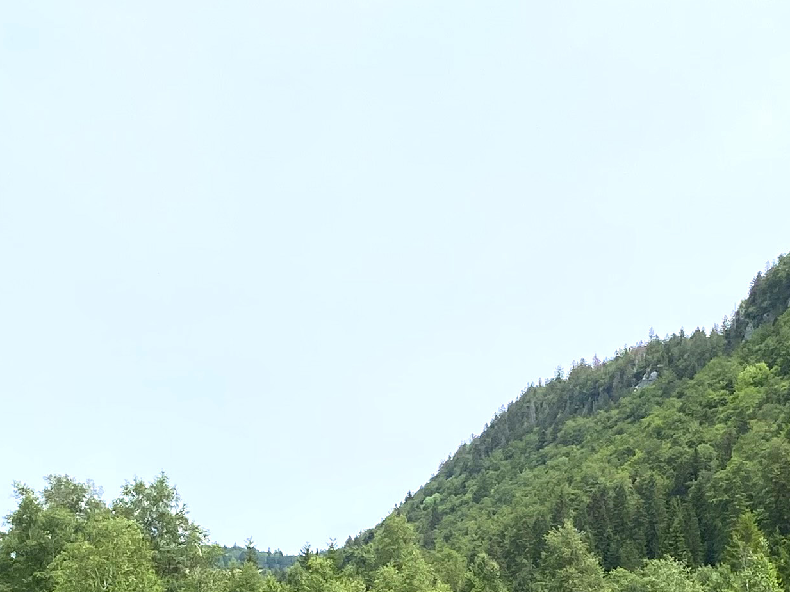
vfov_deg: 16.9
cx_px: 424
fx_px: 1940
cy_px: 627
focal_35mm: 85
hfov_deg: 23.0
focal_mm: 4.25
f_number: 1.8
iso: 32
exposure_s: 1/3040
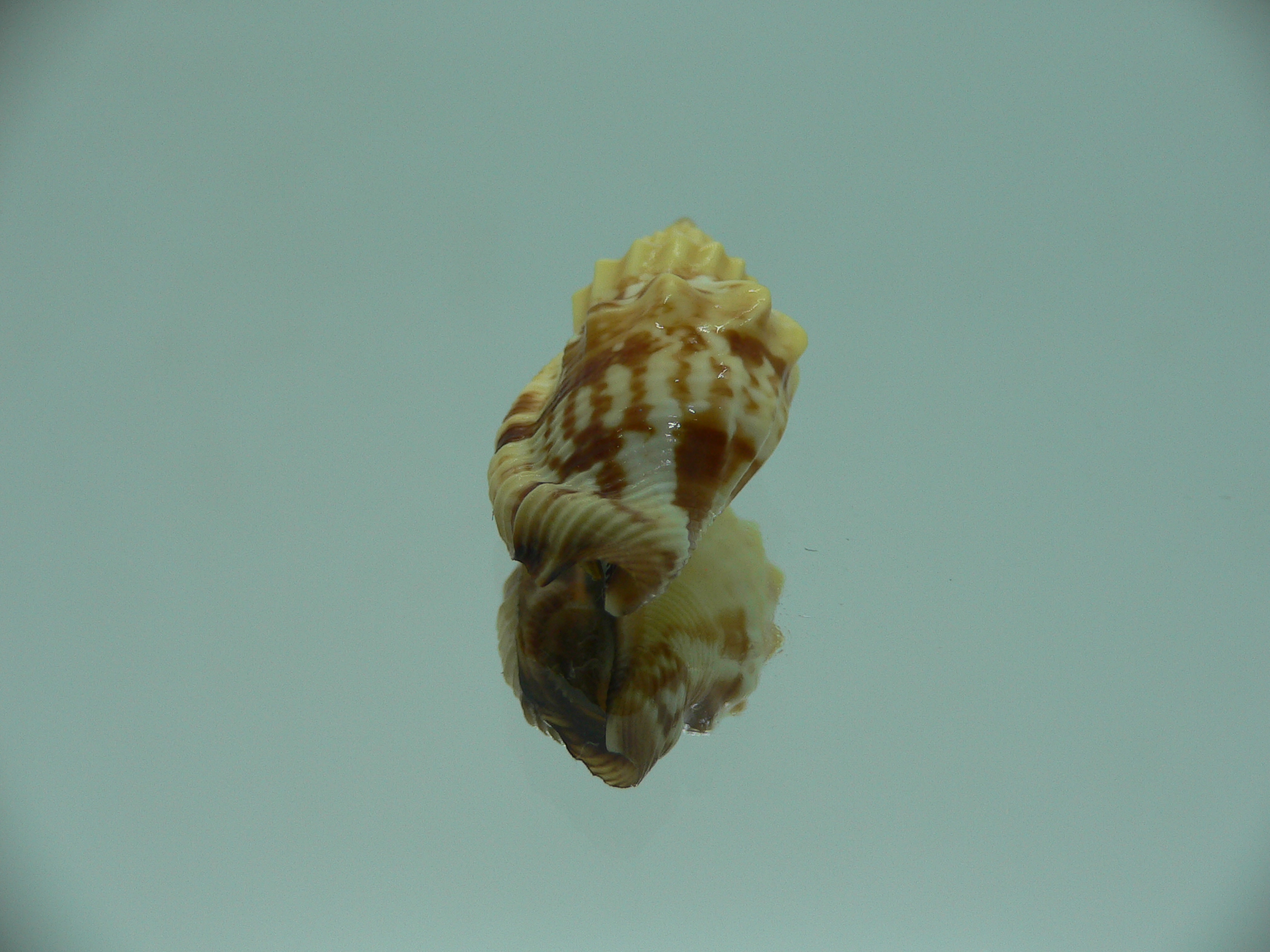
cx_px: 635
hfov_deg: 52.6
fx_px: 1284
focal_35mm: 35
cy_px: 476
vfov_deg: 40.7
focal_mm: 4.6
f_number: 2.8
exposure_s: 1/80
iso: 80
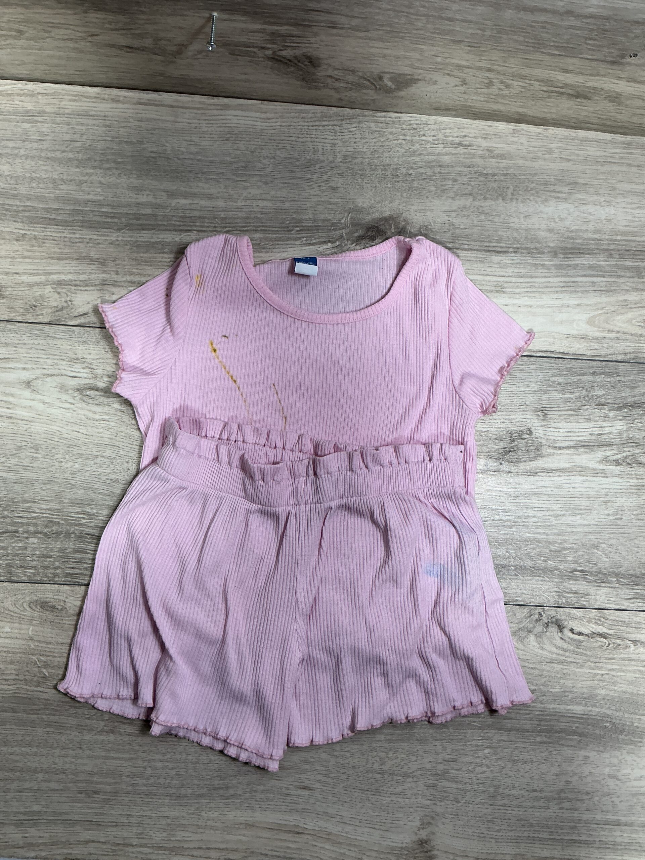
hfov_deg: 48.2
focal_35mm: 29
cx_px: 322
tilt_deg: -83.7
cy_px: 430
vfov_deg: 61.7
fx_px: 720
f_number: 1.8
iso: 32
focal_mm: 3
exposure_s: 1/50
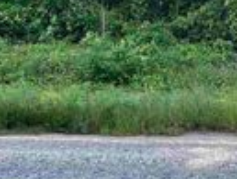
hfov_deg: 18.5
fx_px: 692
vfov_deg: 14.3
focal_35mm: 101
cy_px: -23
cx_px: 276
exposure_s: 1/183
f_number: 1.5
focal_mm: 5.7
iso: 40
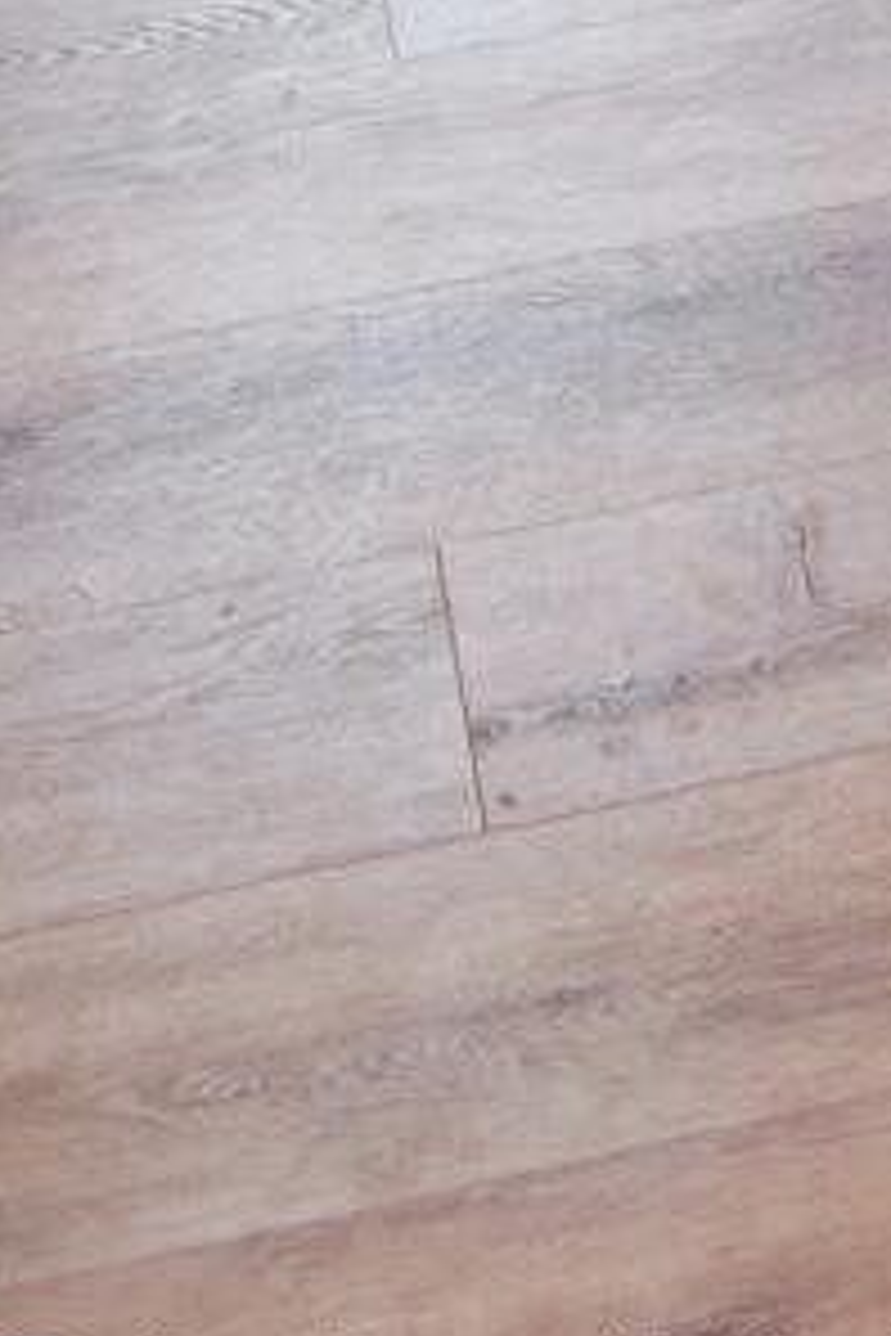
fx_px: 6756
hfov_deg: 6.7
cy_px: -2641
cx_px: 2914
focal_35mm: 182
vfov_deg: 9.1
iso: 800
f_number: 5.6
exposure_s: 1/125
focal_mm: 18
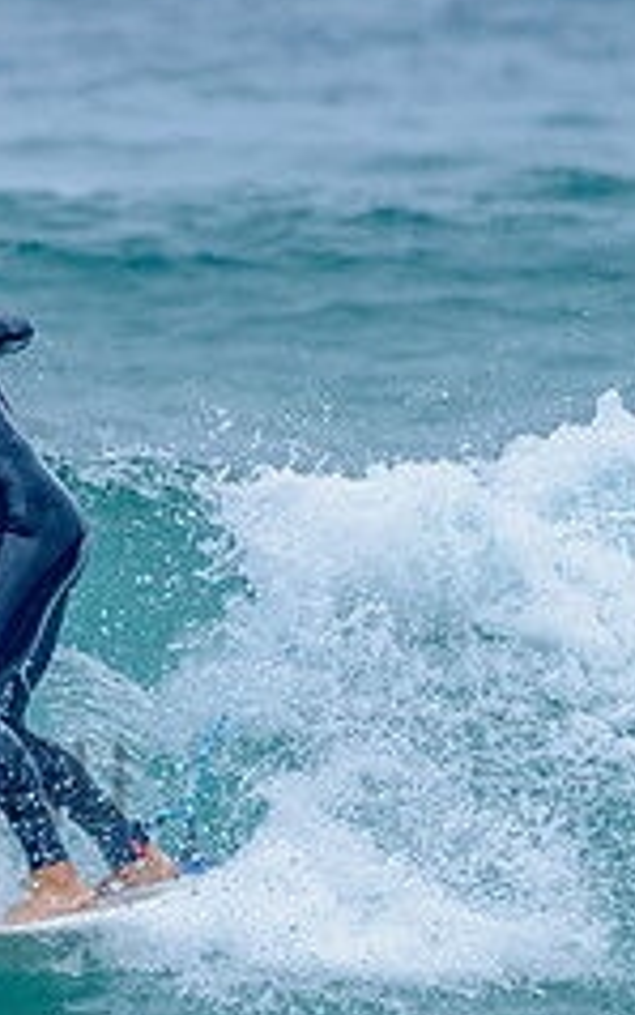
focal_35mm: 1558
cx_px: -29
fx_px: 43088
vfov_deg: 1.3
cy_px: 745
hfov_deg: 0.8
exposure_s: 1/2000
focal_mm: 500
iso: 800
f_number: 5.6
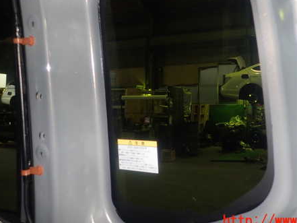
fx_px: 292
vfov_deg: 41.4
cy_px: 78
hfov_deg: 53.7
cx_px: 173
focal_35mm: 34
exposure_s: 1/30
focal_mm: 4.5
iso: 200
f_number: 2
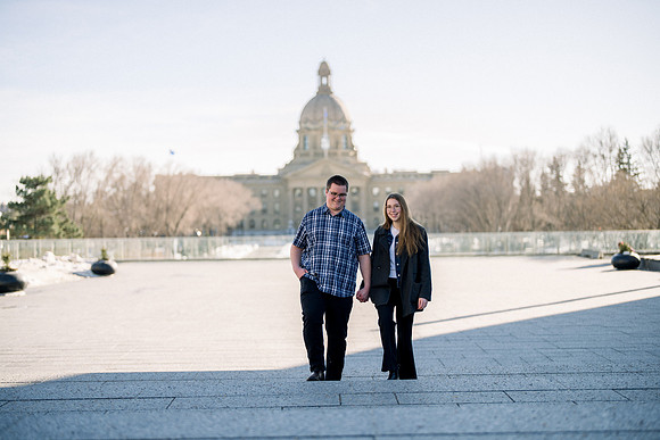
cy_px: 220
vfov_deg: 27.0
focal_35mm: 50
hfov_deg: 39.6
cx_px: 330
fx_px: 917
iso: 100
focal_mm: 50
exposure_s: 1/3200
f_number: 1.2
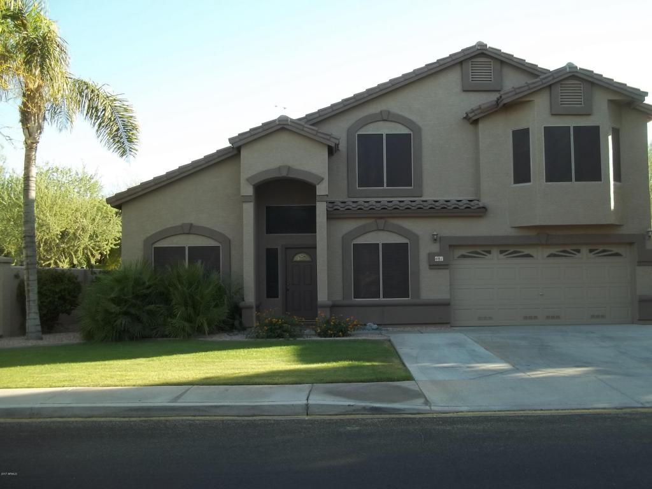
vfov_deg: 39.7
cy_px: 244
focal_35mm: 36
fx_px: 678
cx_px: 326
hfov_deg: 51.4
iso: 64
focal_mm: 6.5
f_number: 3.1
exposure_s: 1/200
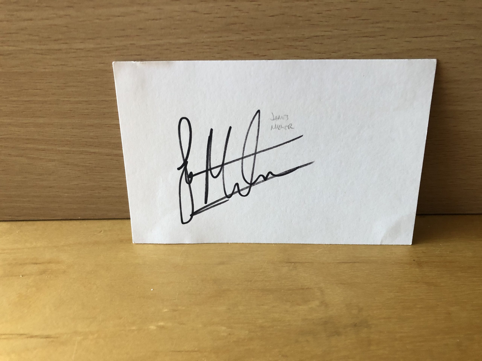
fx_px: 390
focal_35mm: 28
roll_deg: -1.5
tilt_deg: -35.8
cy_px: 180
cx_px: 241
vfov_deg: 49.7
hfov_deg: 63.4
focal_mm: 3.99
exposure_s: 1/15
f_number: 1.8
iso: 50
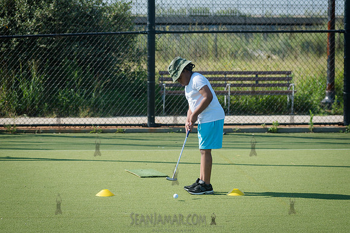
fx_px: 1222
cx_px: 194
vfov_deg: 10.9
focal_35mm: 126
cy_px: 136
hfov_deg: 16.3
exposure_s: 1/640
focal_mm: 100
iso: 100
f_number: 4
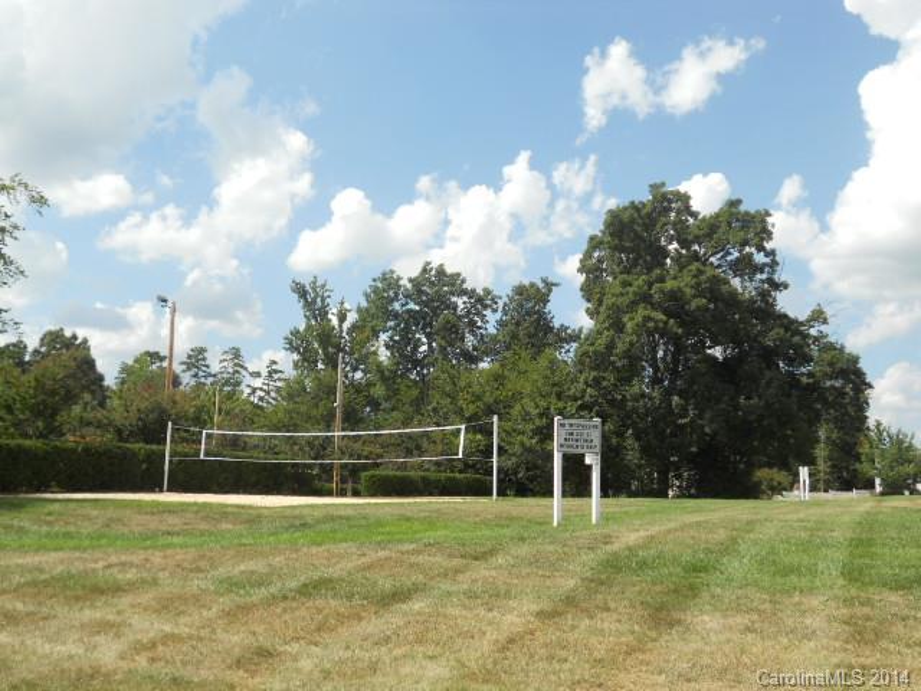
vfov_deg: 37.7
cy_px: 346
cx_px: 460
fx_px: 1011
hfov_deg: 49.0
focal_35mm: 38
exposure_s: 1/640
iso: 80
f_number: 3.9
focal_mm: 6.9
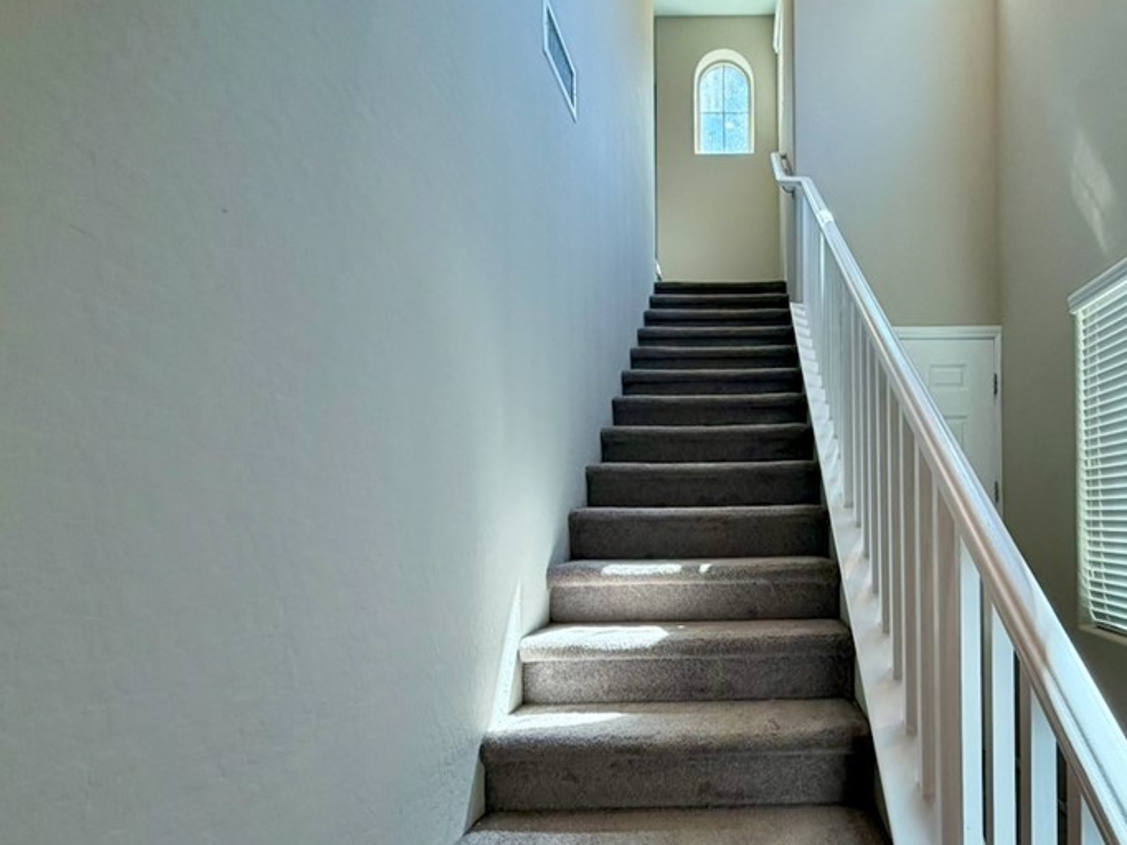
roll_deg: +2.3
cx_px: 759
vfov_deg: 62.8
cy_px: 512
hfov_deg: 76.3
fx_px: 684
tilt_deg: -1.6
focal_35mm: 21
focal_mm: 2.22
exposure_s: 1/120
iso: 125
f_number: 2.2
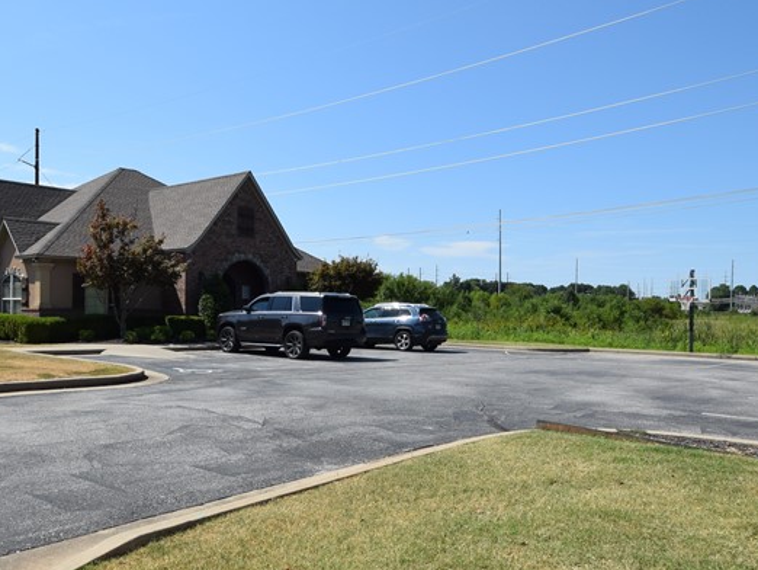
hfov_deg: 59.9
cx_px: 359
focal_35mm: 30
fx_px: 657
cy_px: 294
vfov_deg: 46.8
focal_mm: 10
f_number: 10
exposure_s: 1/400
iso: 200
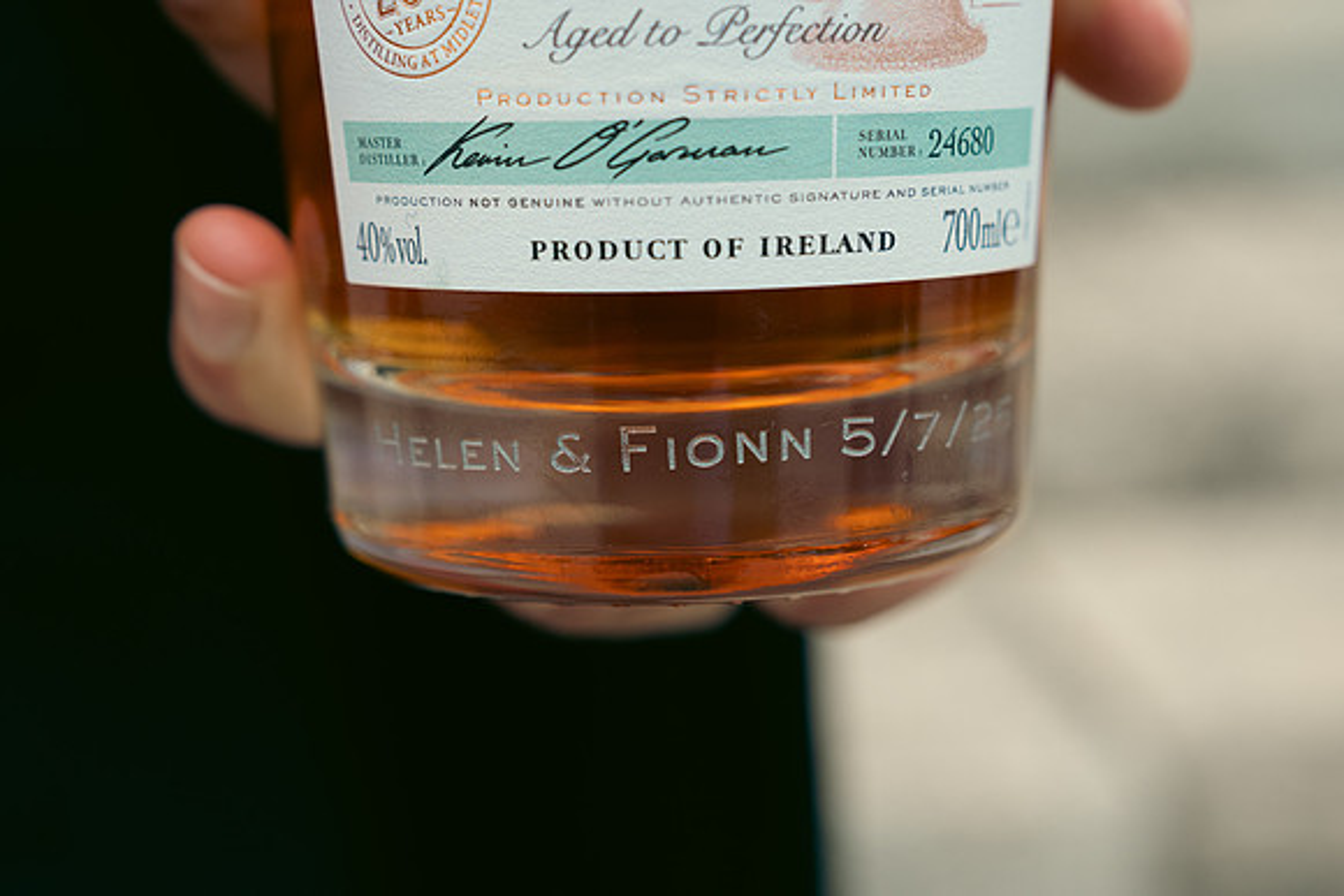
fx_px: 2427
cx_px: 672
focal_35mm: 65
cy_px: 448
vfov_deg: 20.9
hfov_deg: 31.0
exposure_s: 1/1250
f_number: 5.6
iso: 500
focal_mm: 65
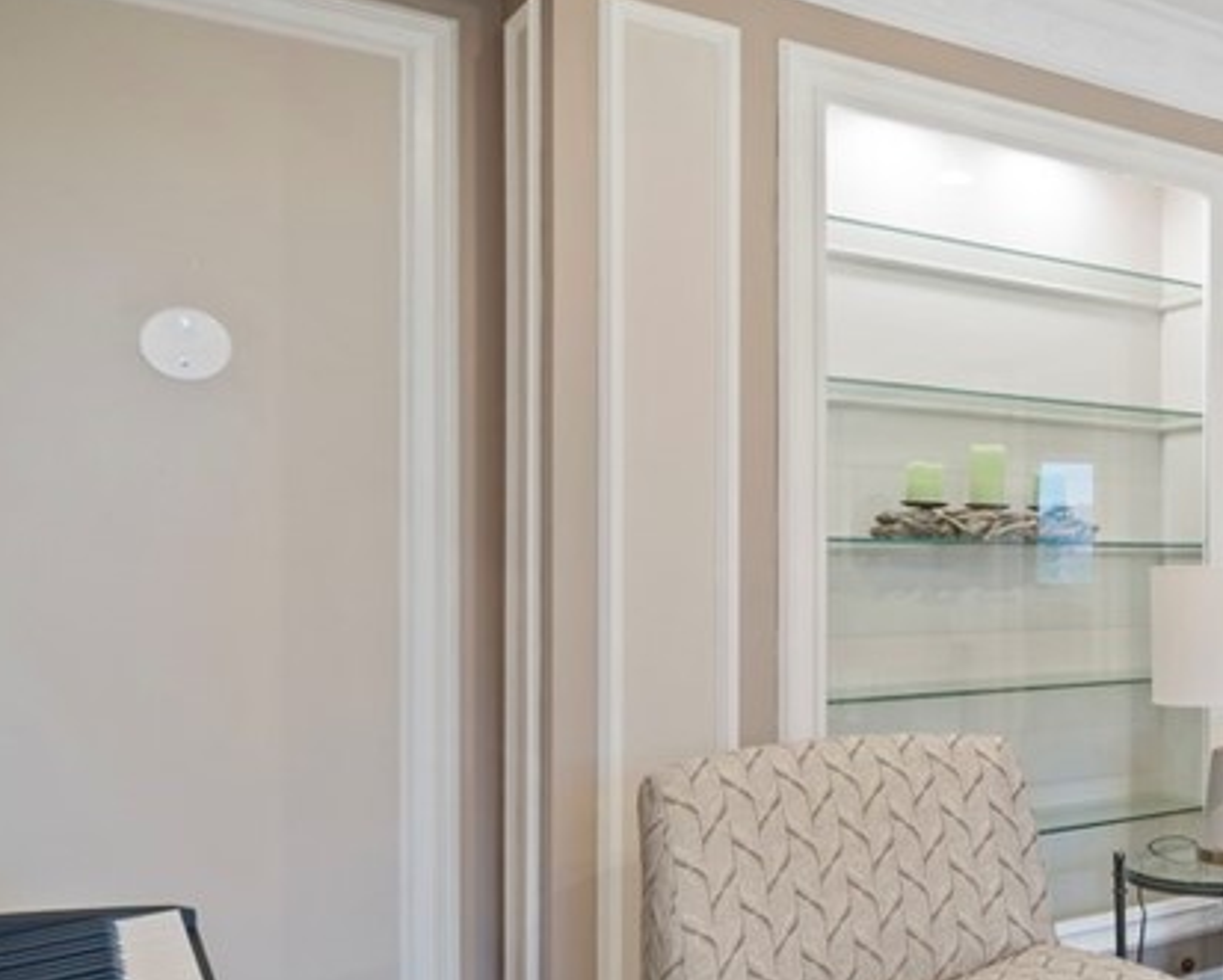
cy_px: 565
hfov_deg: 40.5
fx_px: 1340
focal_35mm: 37
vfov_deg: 40.1
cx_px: 1318
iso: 400
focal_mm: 15
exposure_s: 1/1.25
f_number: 8
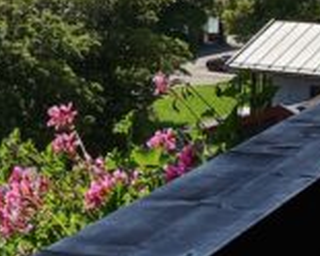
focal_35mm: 148
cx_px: -250
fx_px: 1402
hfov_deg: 12.0
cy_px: -86
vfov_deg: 10.2
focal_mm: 35
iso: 200
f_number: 10
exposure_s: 1/400
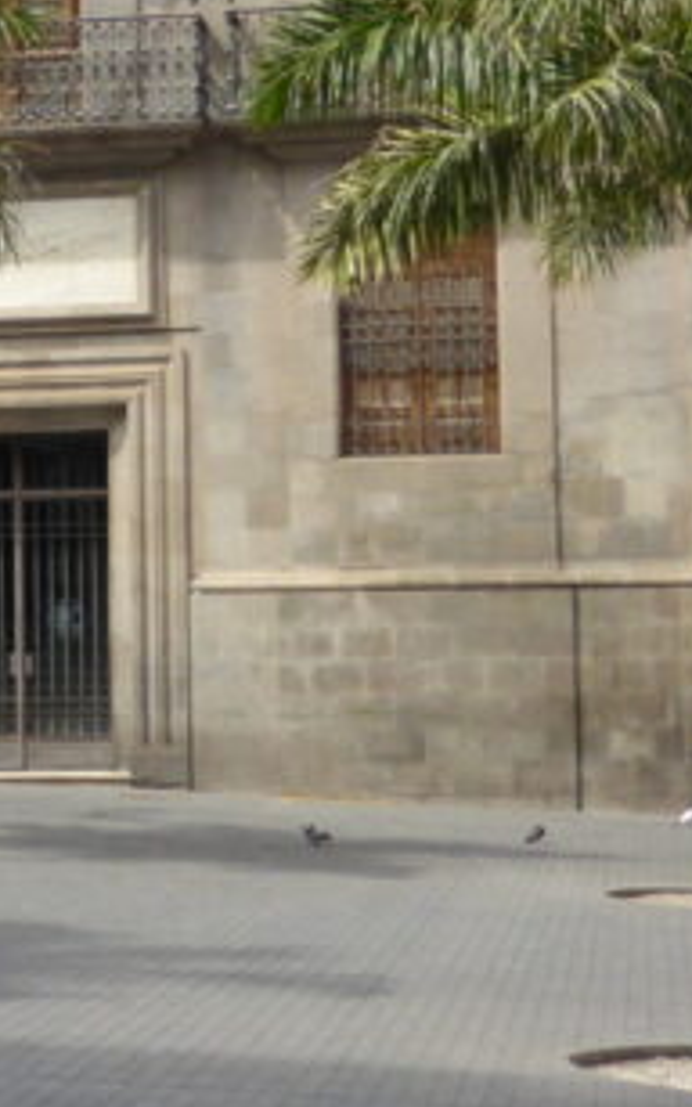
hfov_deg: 11.9
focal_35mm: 106
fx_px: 3197
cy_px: 483
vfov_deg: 19.6
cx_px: -296
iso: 100
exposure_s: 1/400
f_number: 3.6
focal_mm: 5.4
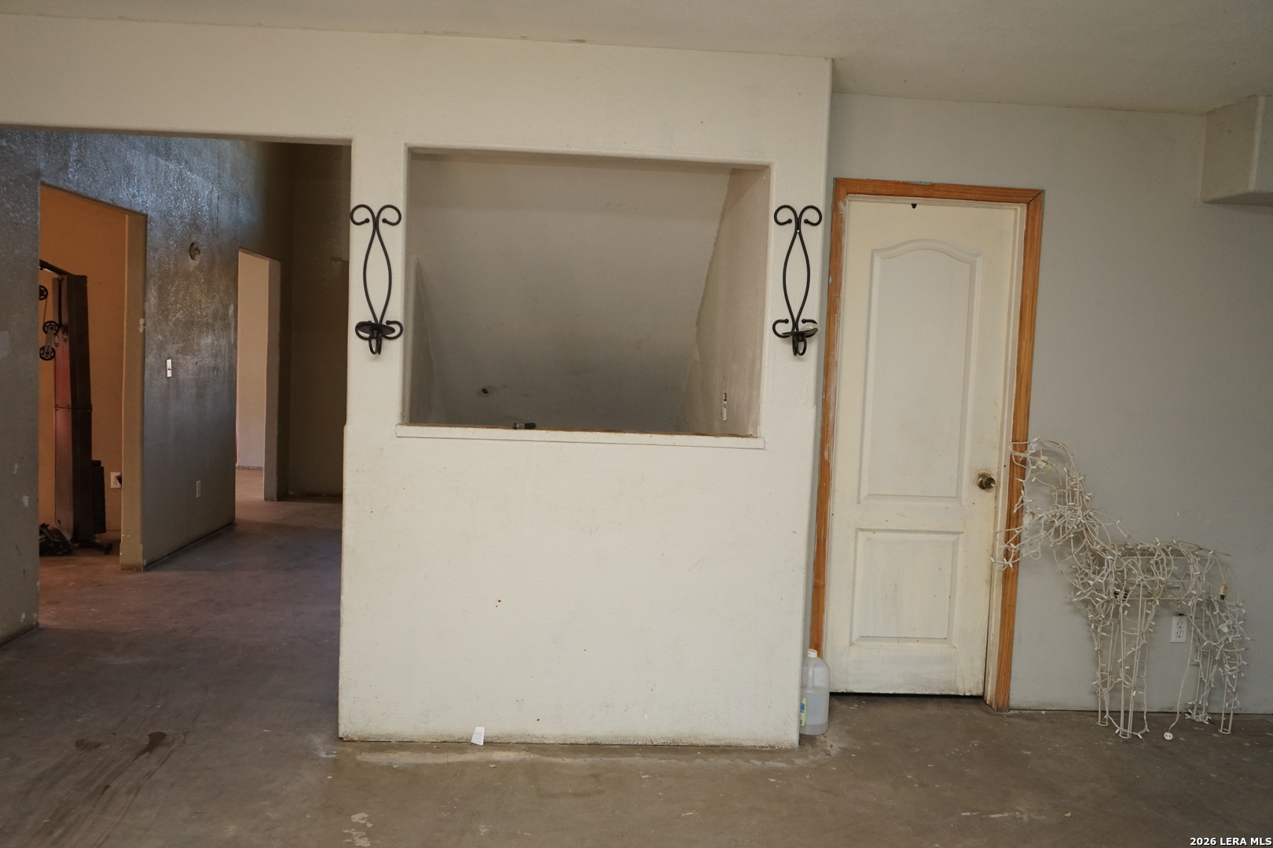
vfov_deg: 46.4
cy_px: 424
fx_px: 990
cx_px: 636
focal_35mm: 28
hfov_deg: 65.5
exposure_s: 1/160
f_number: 3.5
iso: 1250
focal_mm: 28
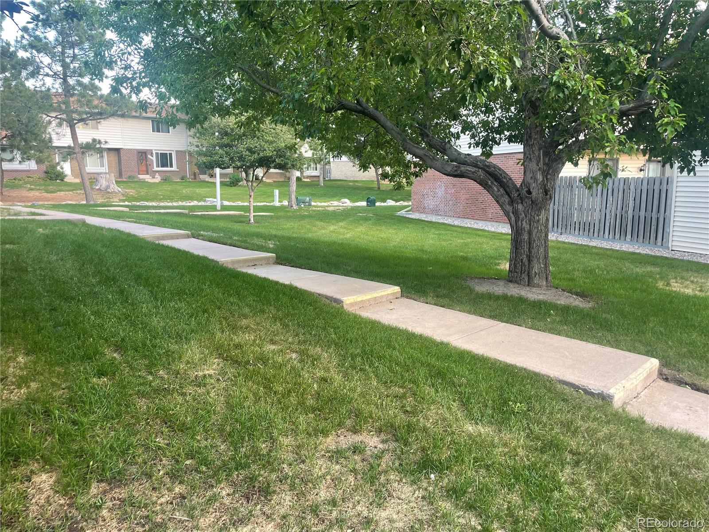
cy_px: 266
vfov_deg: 53.1
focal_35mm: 26
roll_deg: +1.4
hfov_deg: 67.3
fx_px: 533
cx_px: 354
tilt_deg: -8.1
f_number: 1.6
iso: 50
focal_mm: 4.2
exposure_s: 1/121
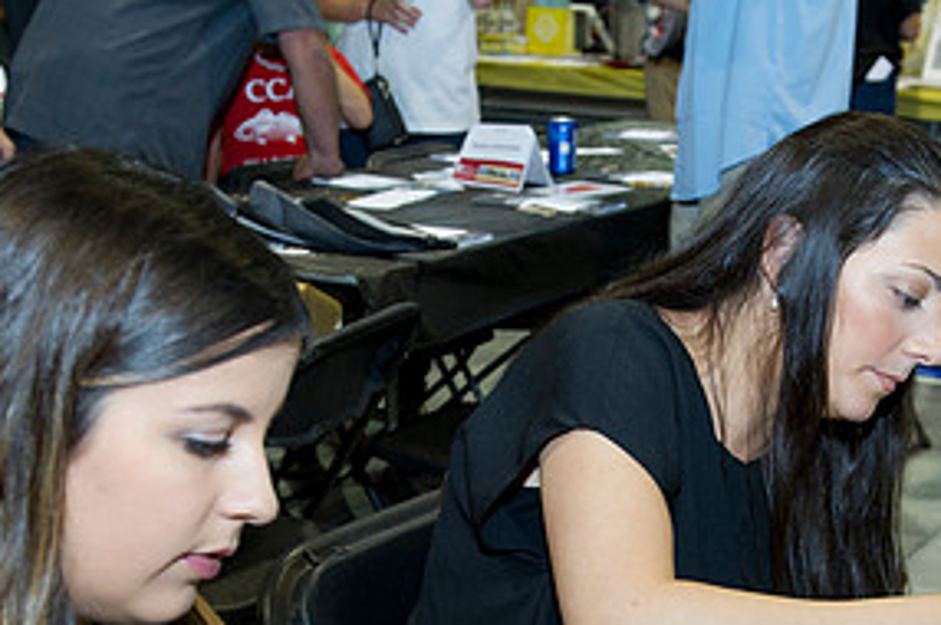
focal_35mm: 65
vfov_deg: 20.4
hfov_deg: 30.8
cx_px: 615
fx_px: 1697
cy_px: 579
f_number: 5
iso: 1250
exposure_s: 1/80
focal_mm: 32
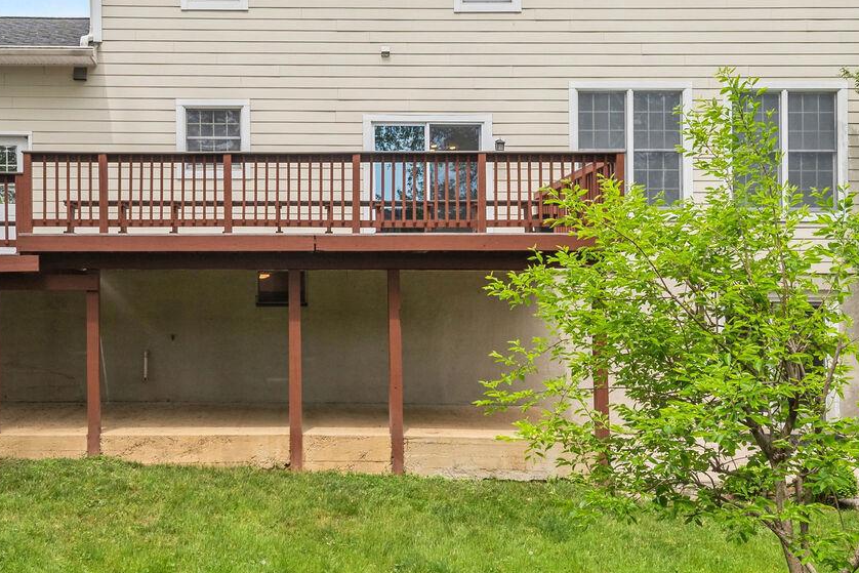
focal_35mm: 33
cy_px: 122
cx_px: 395
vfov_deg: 38.6
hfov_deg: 57.1
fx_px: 787
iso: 400
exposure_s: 1/125
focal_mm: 16
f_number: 8
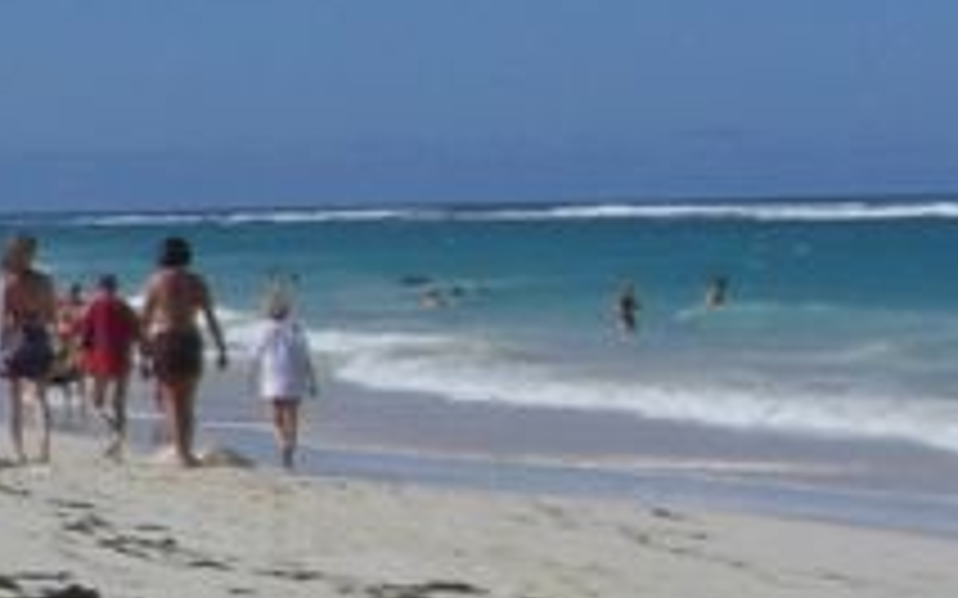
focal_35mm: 194
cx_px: -1165
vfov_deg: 6.7
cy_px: 22
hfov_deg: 9.8
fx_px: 5064
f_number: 8
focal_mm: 6.2
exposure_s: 1/400
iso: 64
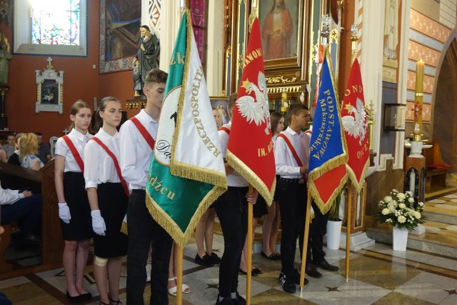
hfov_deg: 57.2
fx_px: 419
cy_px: 152
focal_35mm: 33
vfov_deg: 40.0
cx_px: 228
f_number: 2.8
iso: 800
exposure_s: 1/25
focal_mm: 12.03
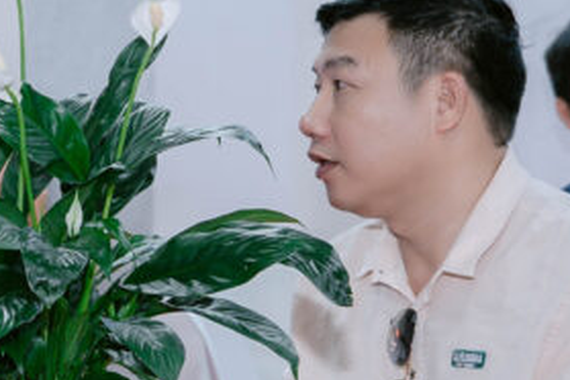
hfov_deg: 13.0
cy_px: 63
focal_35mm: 155
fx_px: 2454
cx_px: -78
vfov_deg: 8.8
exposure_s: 1/250
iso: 500
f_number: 2.8
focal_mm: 24
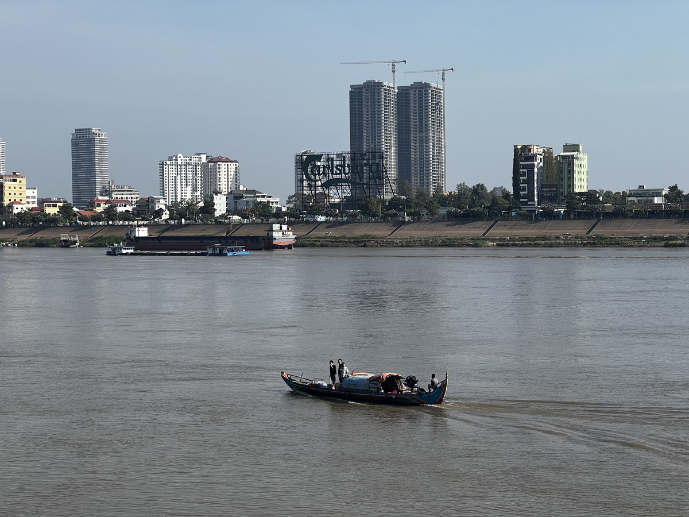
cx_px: 344
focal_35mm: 77
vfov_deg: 19.1
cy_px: 258
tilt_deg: -0.4
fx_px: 1533
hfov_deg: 25.3
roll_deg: +1.1
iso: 32
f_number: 2.8
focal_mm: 9
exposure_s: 1/896
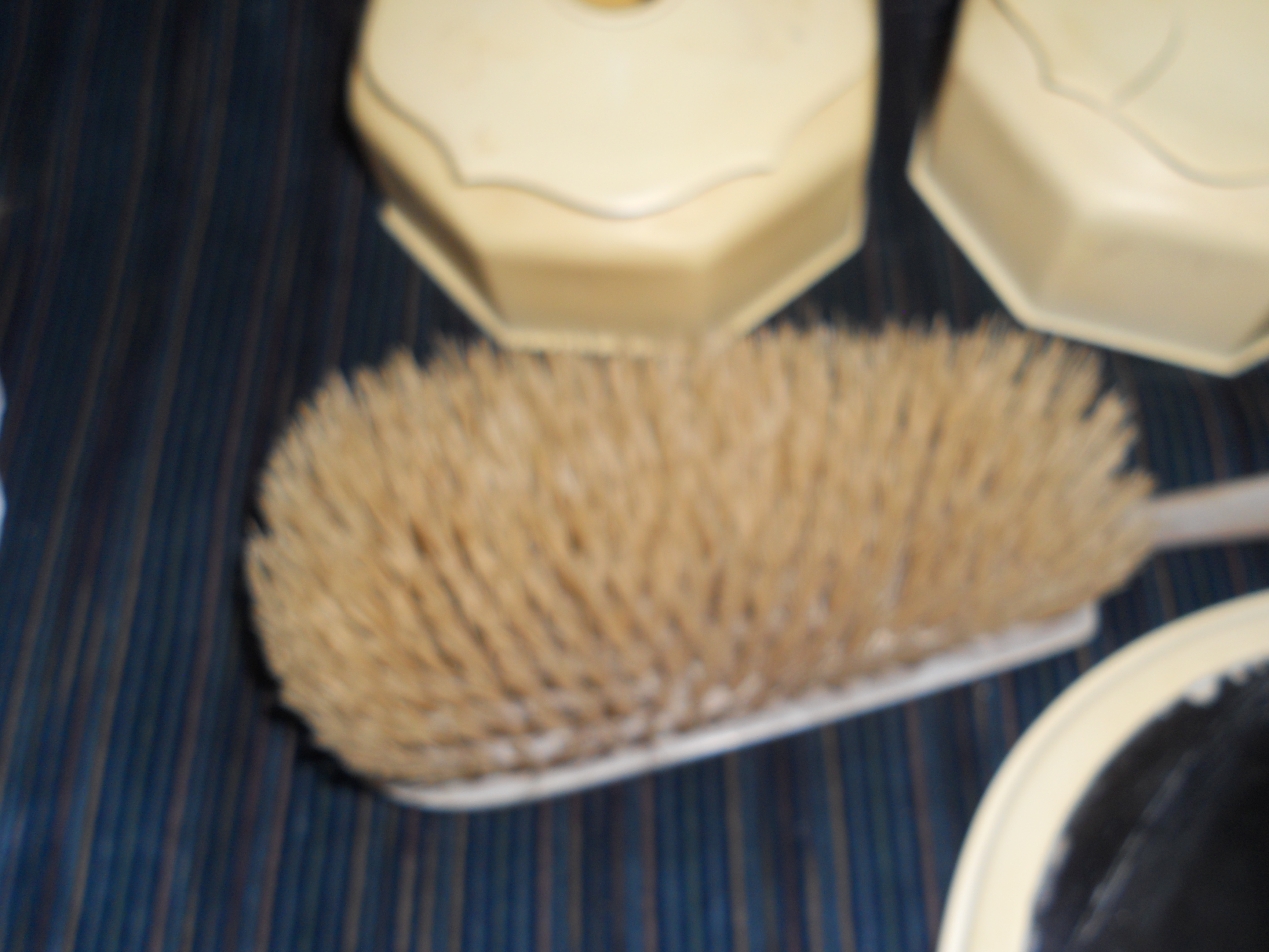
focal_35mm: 37
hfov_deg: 50.0
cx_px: 707
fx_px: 1357
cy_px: 524
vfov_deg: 38.6
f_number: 8.8
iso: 80
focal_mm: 5.8
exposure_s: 1/25
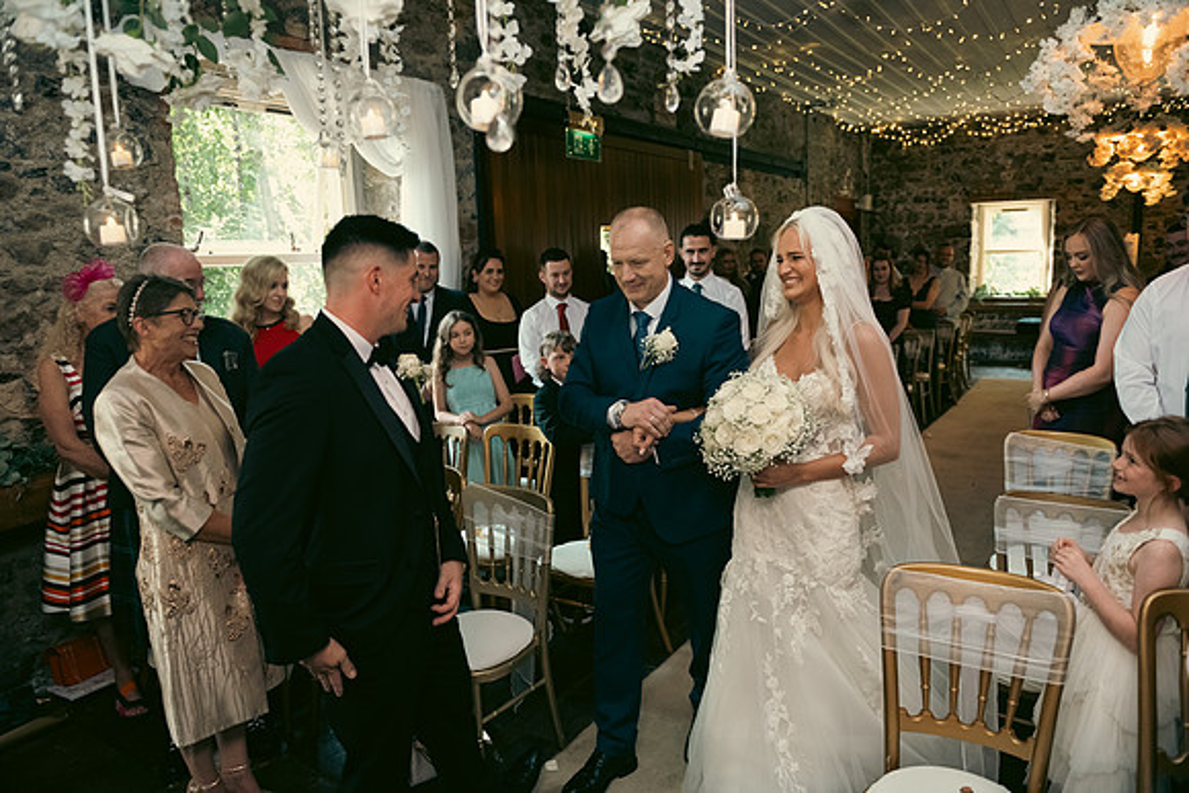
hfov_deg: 73.7
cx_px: 594
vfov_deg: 53.2
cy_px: 396
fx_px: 793
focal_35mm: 24
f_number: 3.5
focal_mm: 24
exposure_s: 1/160
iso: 1250
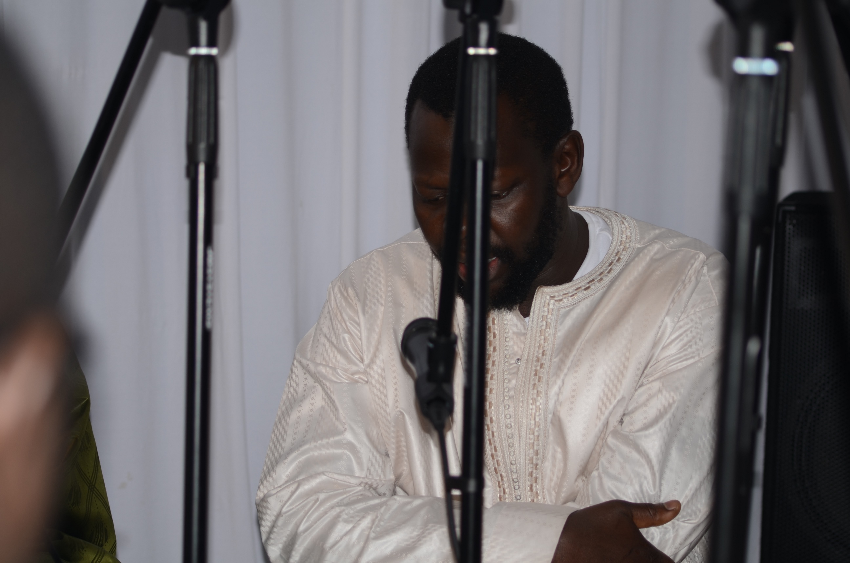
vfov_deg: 11.1
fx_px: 2898
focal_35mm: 123
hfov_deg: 16.7
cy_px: 282
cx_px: 425
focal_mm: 82
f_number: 4
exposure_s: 1/200
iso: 100
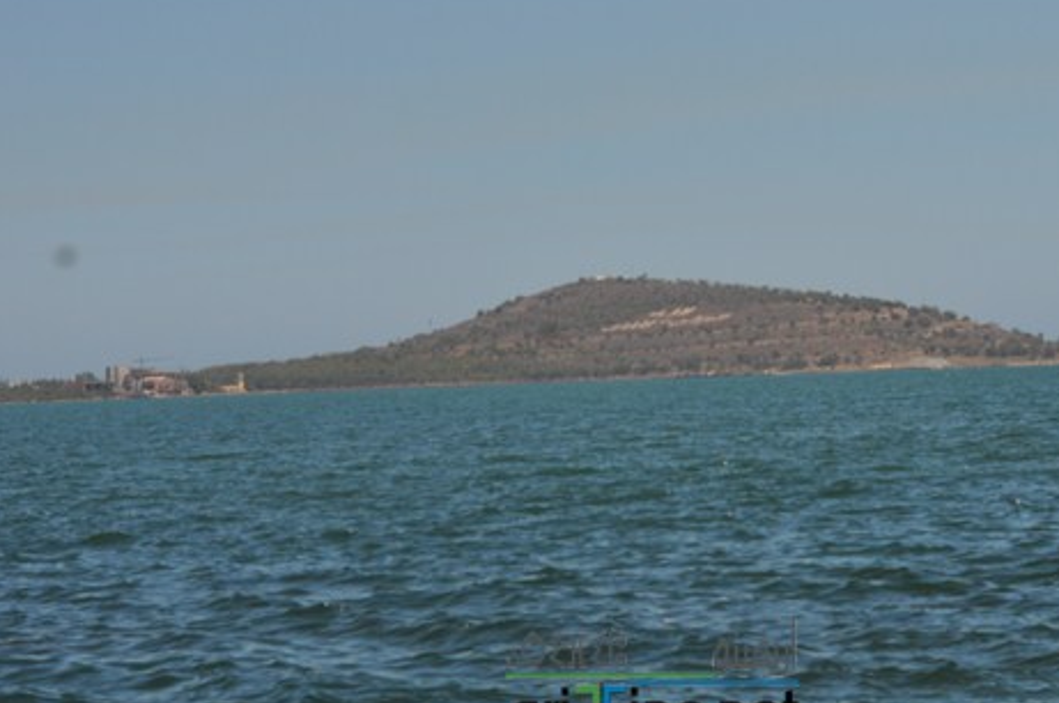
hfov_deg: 16.4
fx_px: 3672
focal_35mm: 125
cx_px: 652
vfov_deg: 10.9
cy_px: 325
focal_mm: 60
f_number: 7.1
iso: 200
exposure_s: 1/800
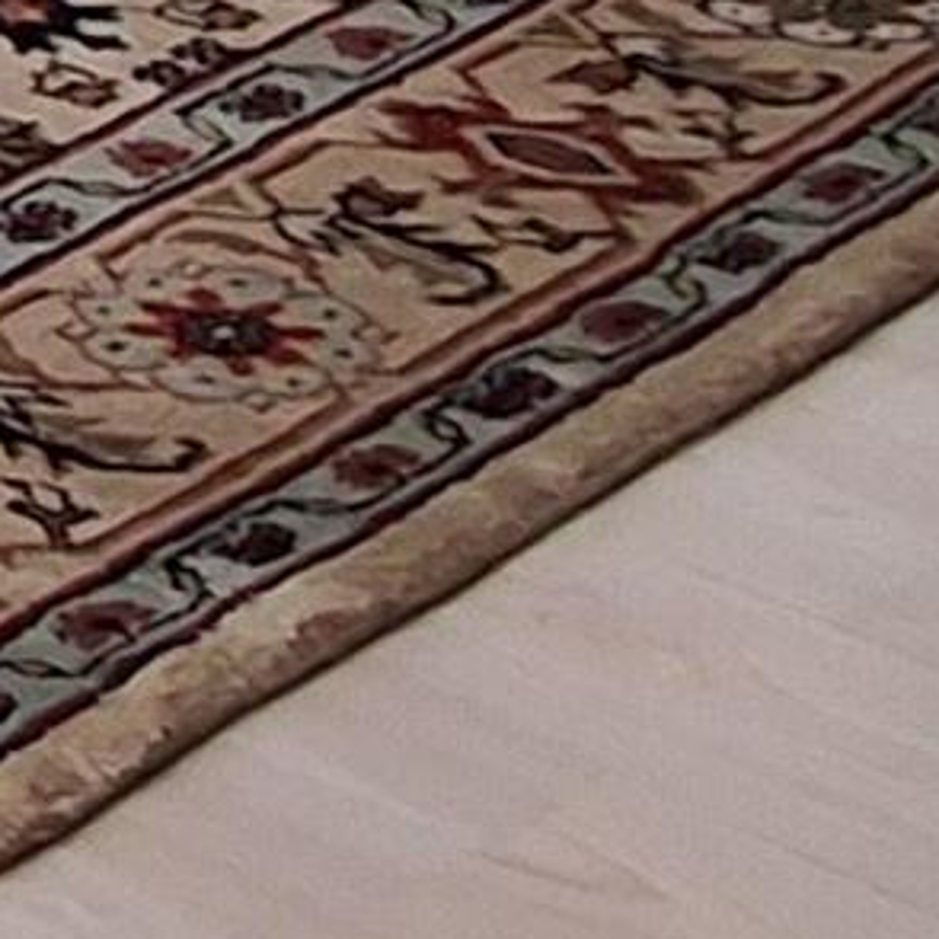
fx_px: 4542
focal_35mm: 148
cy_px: -834
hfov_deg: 8.5
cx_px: -2354
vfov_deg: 10.9
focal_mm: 1.64
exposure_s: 1/40
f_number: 2.2
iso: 125
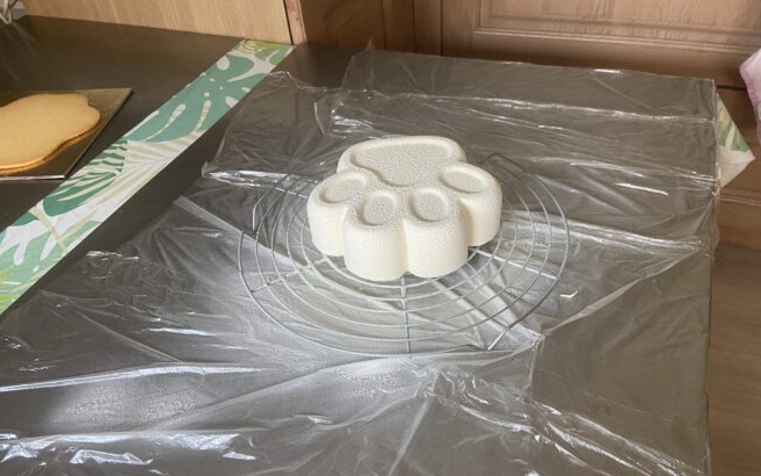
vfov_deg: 44.5
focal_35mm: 28
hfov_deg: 66.5
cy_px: 260
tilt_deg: -42.9
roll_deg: +6.2
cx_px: 380
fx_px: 581
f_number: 1.8
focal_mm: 4.25
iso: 125
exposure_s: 1/85
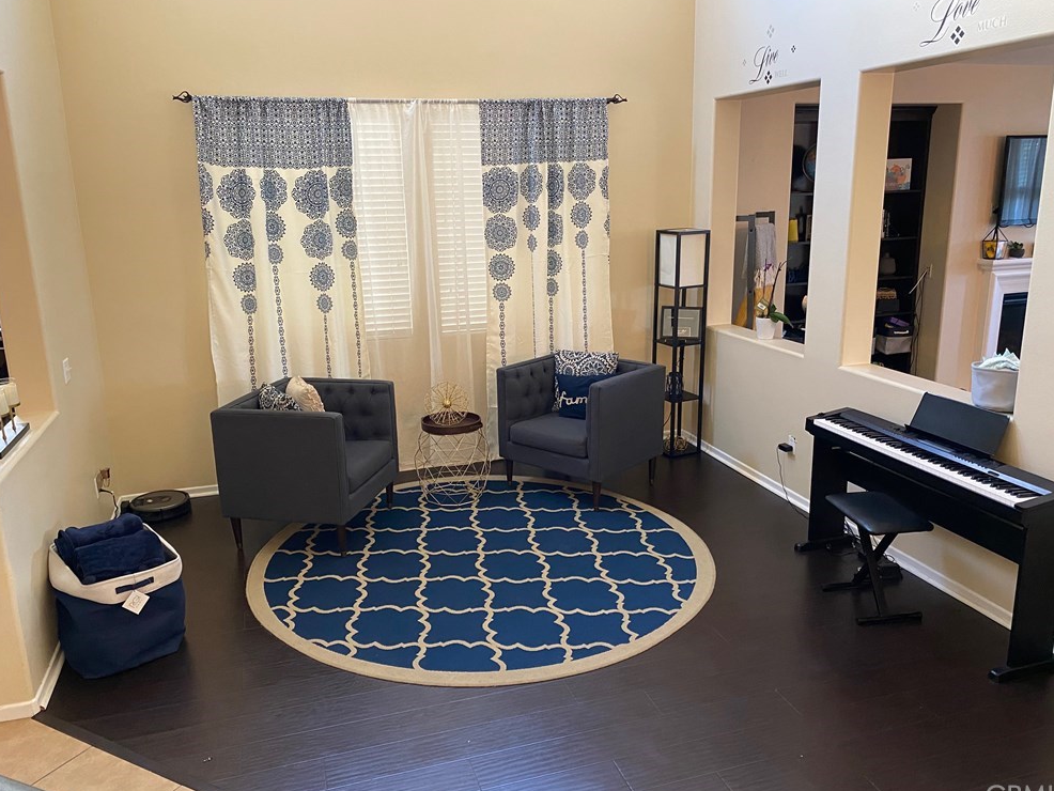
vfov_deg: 51.4
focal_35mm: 27
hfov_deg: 65.3
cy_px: 394
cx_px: 525
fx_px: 822
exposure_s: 1/60
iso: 250
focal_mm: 4.25
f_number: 1.8
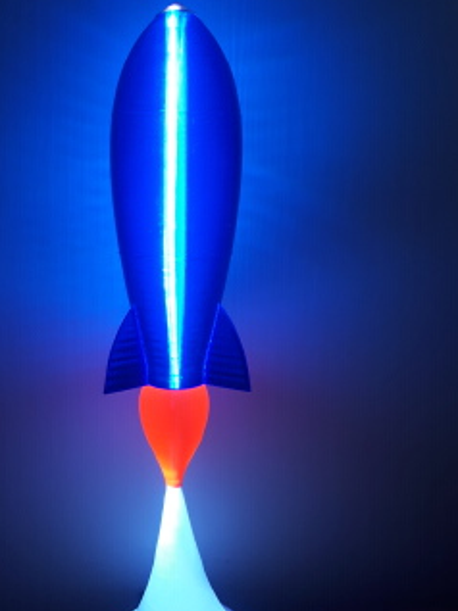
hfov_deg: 36.6
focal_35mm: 39
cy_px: 325
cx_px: 179
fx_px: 689
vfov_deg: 47.9
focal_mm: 3.7
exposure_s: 1/33
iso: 80
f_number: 1.9
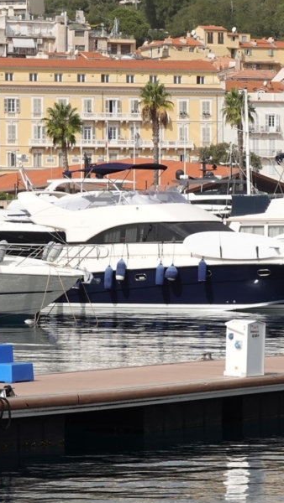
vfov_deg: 9.2
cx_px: 497
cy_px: 396
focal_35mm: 233
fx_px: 3116
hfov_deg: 5.2
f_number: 4.5
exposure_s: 1/1000
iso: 100
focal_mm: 32.7
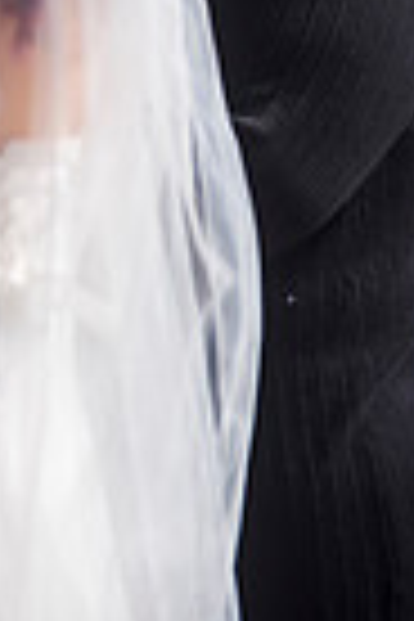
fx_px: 13040
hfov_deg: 1.8
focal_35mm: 756
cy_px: -191
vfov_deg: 2.7
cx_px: -846
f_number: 2.8
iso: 100
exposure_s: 1/1000
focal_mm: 180
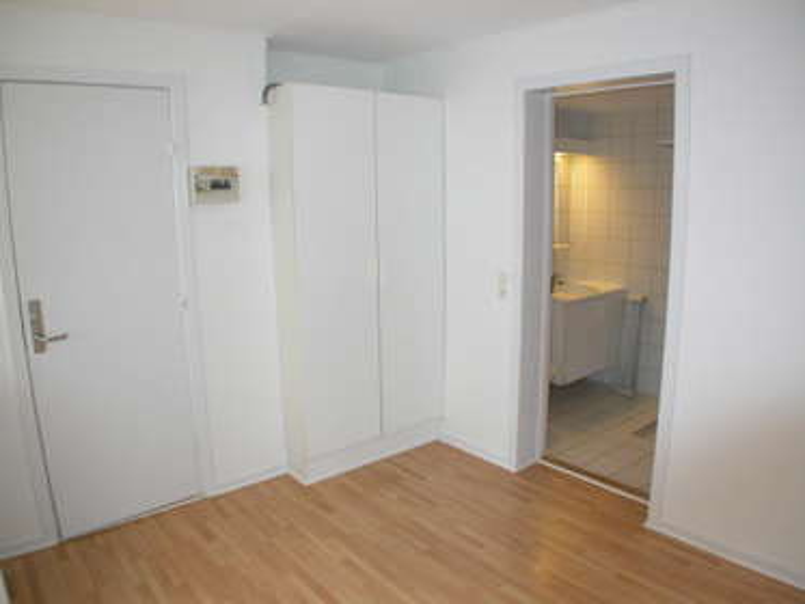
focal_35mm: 38
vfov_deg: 37.7
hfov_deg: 49.0
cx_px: 402
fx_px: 884
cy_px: 302
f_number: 2.6
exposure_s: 1/30
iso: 100
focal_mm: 7.85
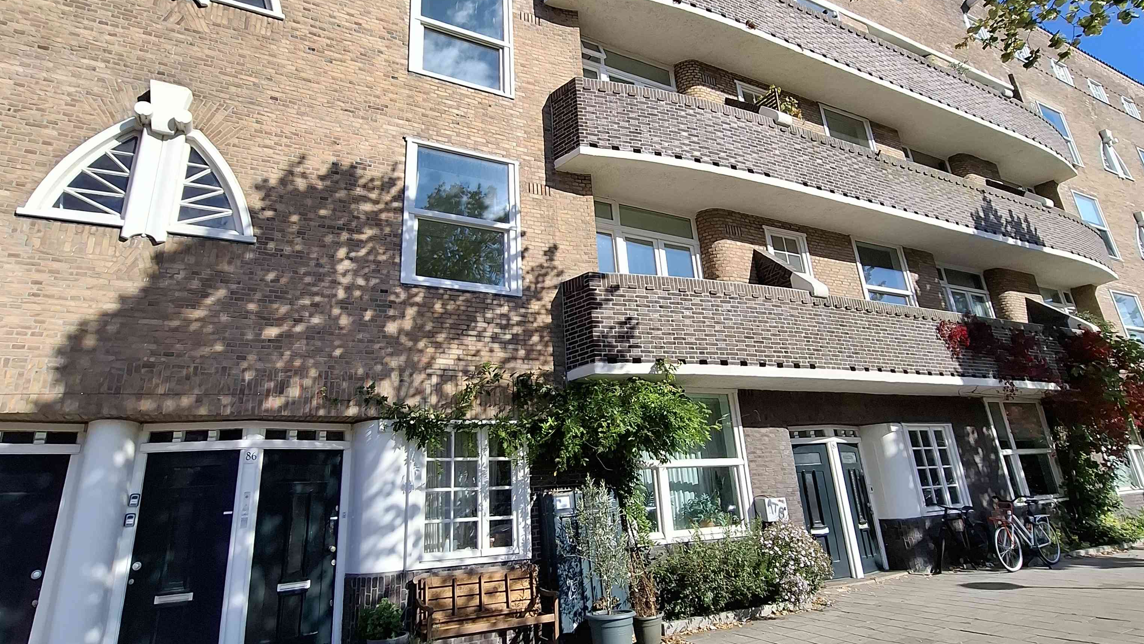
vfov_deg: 58.0
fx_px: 576
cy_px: 263
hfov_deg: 89.6
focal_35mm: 19
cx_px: 569
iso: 40
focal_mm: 1.74
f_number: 2.2
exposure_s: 1/876
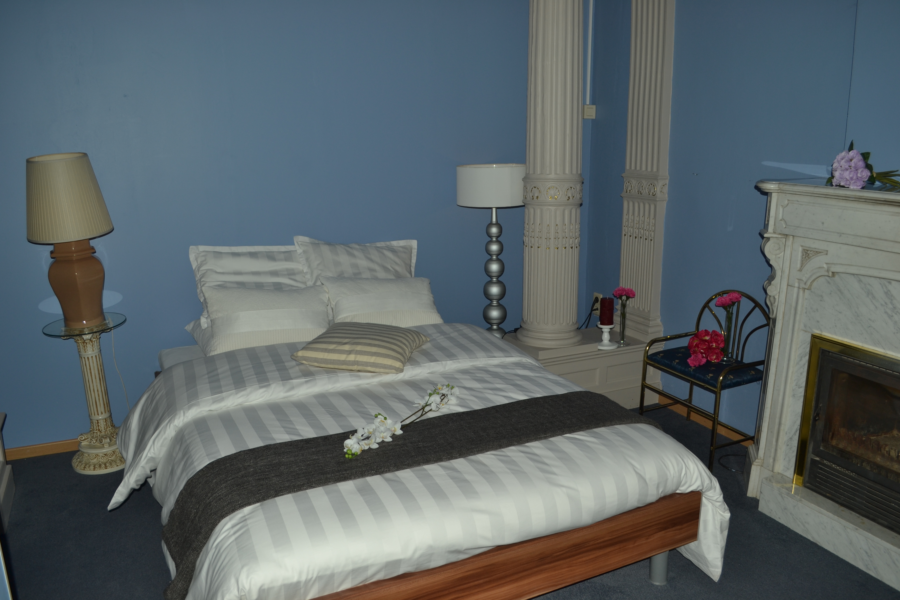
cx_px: 450
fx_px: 675
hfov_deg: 67.4
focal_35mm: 27
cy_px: 300
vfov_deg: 47.9
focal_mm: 18
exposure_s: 1/200
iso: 100
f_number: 5
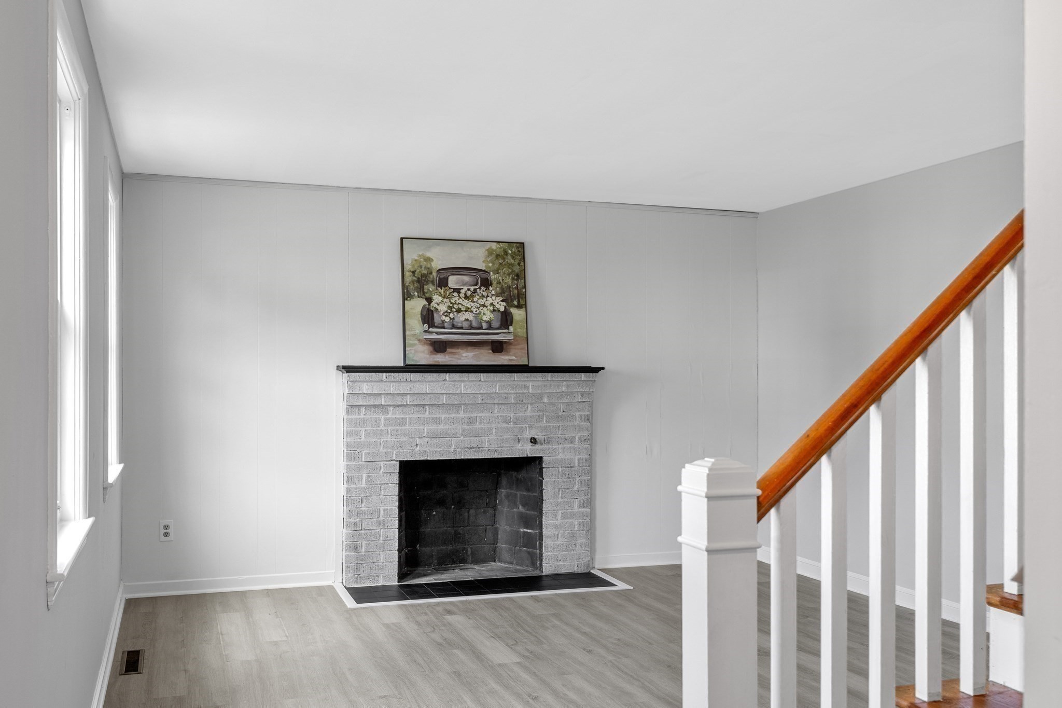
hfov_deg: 54.4
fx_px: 1032
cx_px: 531
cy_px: 354
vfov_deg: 37.8
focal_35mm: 35
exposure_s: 1/8
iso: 640
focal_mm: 35
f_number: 8
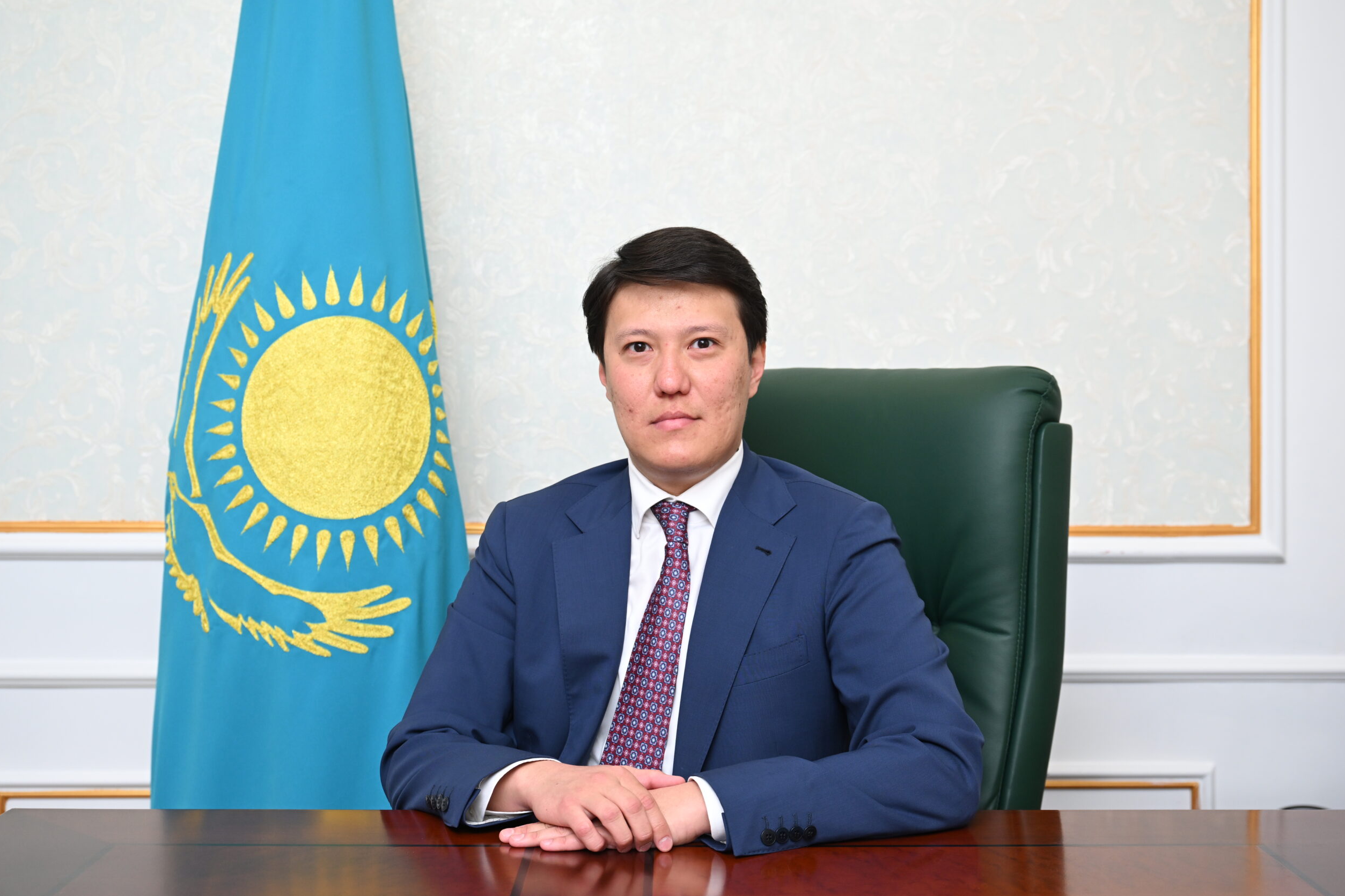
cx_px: 675
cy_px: 439
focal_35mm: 48
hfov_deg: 41.1
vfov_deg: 28.1
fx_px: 1793
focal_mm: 47
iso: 800
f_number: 5
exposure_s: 1/250
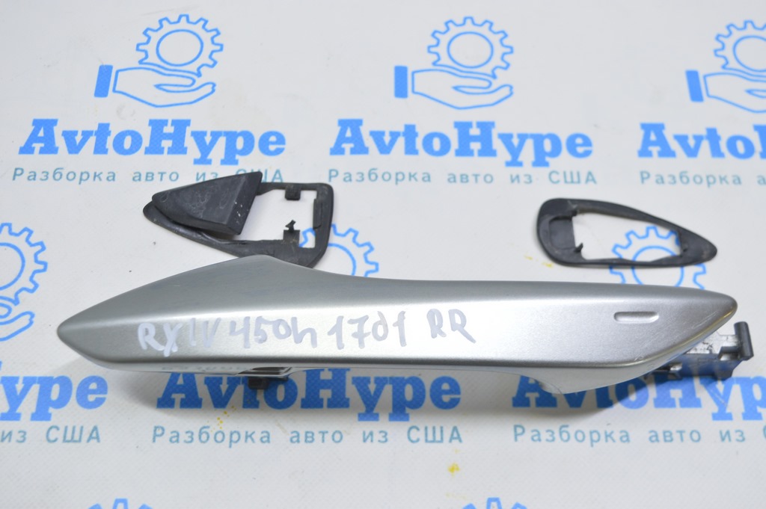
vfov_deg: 31.8
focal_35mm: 42
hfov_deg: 46.4
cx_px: 383
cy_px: 254
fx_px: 893
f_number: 5.6
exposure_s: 1/20
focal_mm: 28
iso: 400
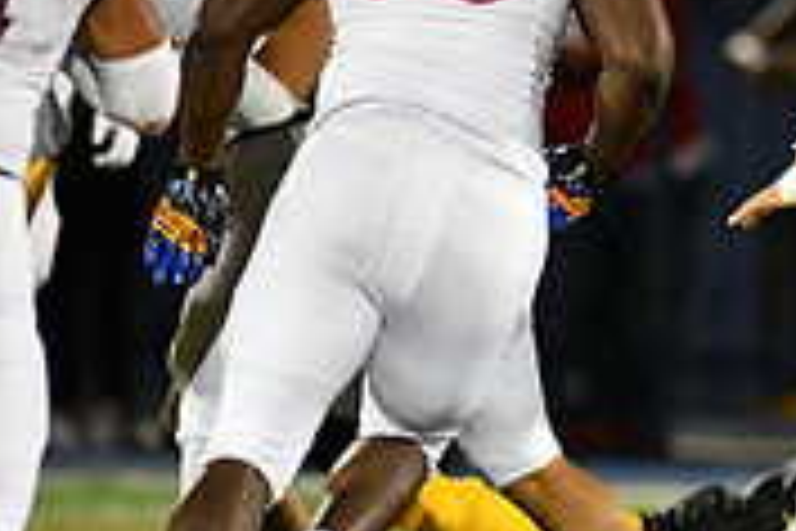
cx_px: 1007
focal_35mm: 983
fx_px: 21734
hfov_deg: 2.1
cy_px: 259
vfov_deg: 1.4
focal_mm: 300
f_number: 2.8
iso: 3200
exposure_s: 1/1000
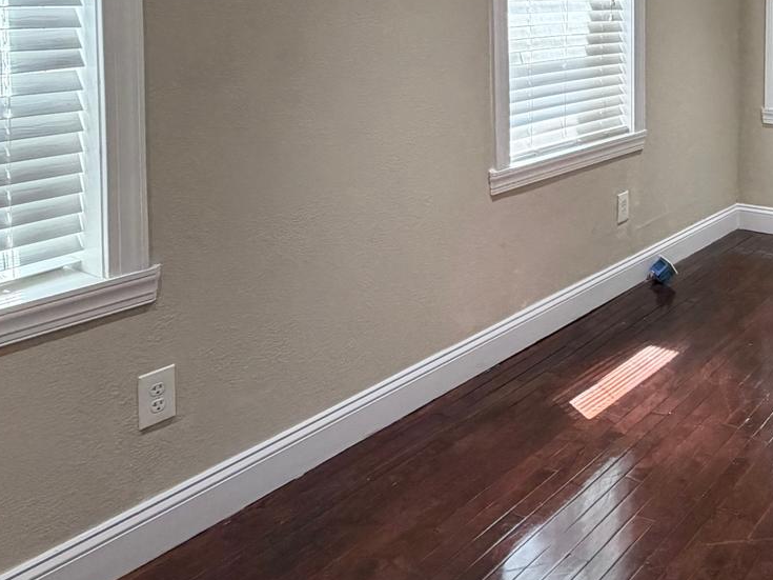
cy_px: 36
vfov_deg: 34.3
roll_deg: -0.4
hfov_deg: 43.3
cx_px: 711
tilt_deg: -4.0
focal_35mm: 39
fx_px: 871
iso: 250
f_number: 2.2
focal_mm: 2.22
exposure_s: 1/120
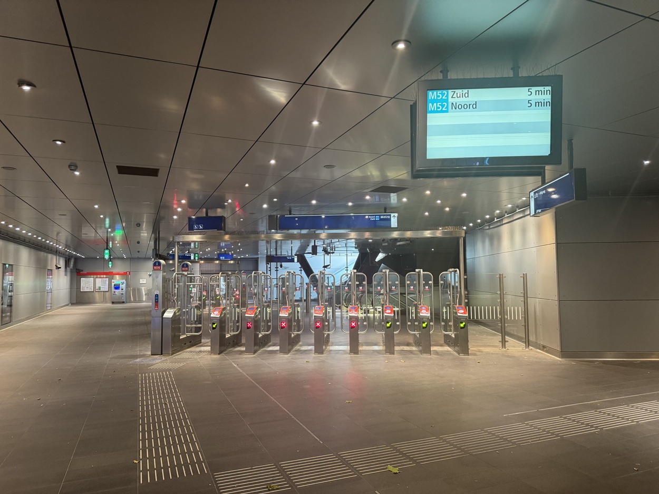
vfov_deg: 56.8
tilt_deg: +5.3
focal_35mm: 24
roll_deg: +1.7
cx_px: 330
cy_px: 247
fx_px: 457
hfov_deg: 71.6
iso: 320
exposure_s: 1/60
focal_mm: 6.76
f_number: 1.78
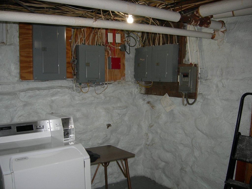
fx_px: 262
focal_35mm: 36
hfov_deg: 51.4
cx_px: 126
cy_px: 94
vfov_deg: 39.7
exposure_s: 1/60.1
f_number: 2.7
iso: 64
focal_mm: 7.5
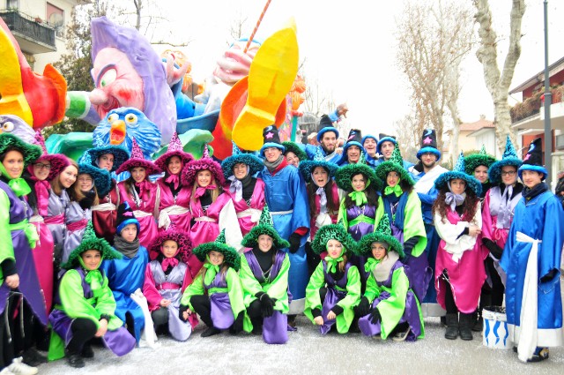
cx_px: 282
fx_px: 563
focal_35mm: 36
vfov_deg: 36.8
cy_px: 188
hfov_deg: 53.2
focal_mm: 24
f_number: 2.8
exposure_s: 1/500
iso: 500
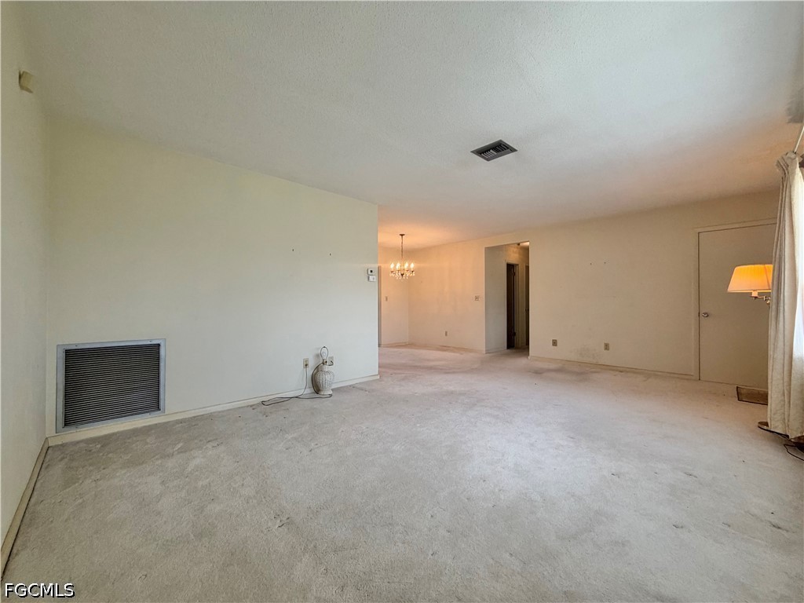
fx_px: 325
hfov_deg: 102.1
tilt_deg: +0.1
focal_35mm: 14
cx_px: 402
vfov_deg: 85.7
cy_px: 302
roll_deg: -0.3
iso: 160
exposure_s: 1/120
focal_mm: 2.22
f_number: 2.2
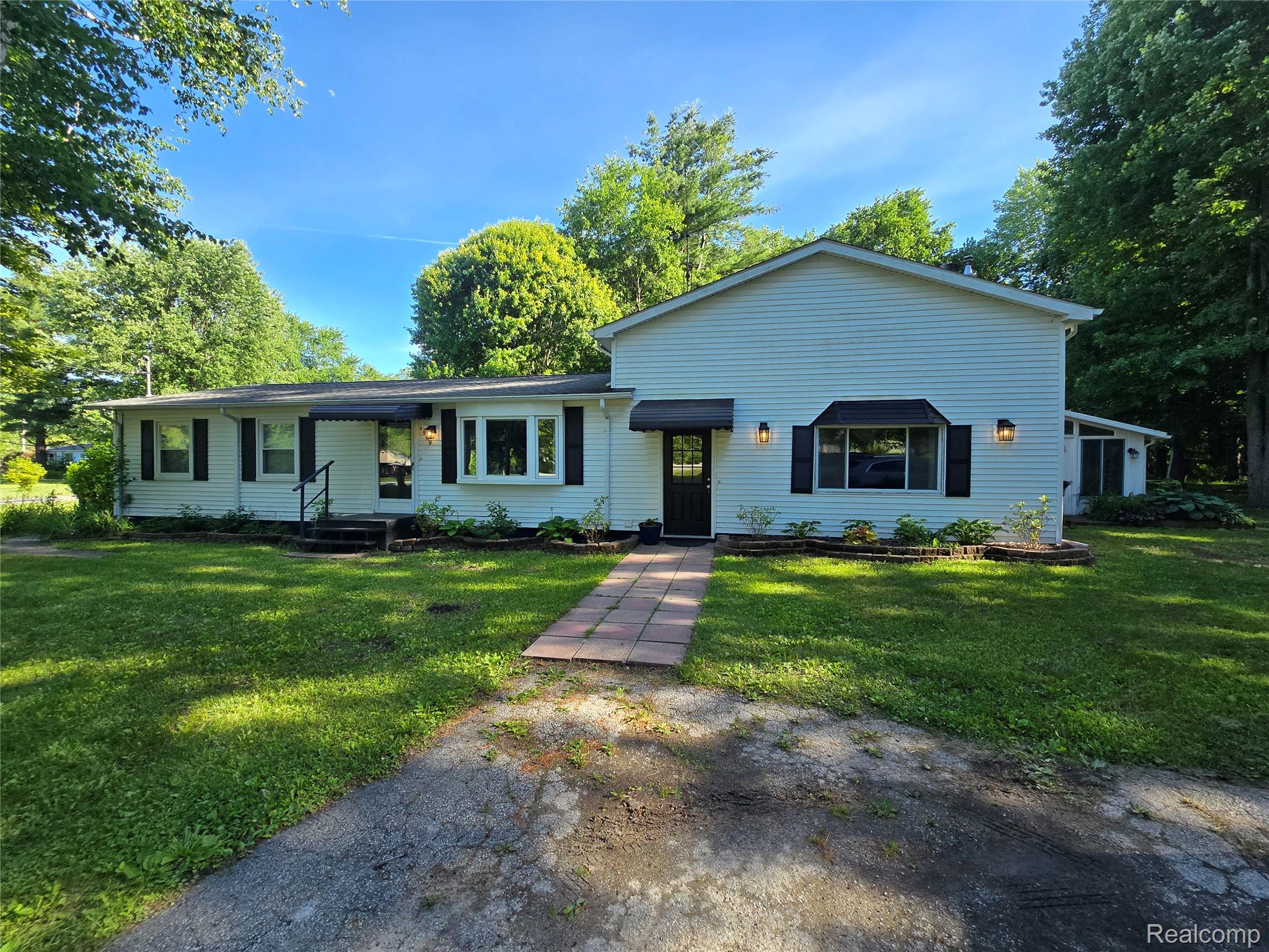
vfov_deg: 89.9
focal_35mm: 13
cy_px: 476
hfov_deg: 106.2
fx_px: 477
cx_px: 634
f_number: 2.2
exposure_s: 1/598
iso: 50
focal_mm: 2.2
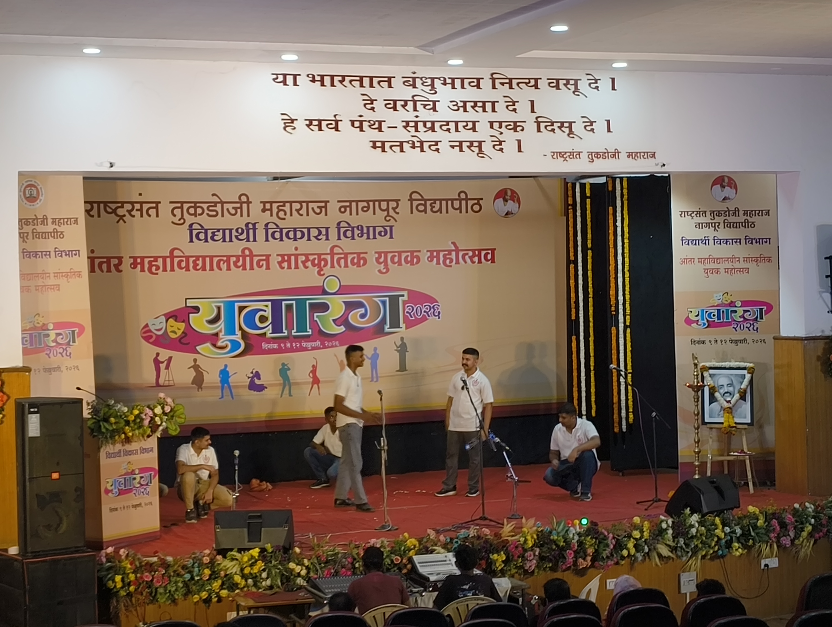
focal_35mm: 73
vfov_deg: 20.2
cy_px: 314
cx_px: 416
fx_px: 1757
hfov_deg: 26.6
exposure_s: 1/100
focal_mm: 5.56
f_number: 1.87
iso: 149
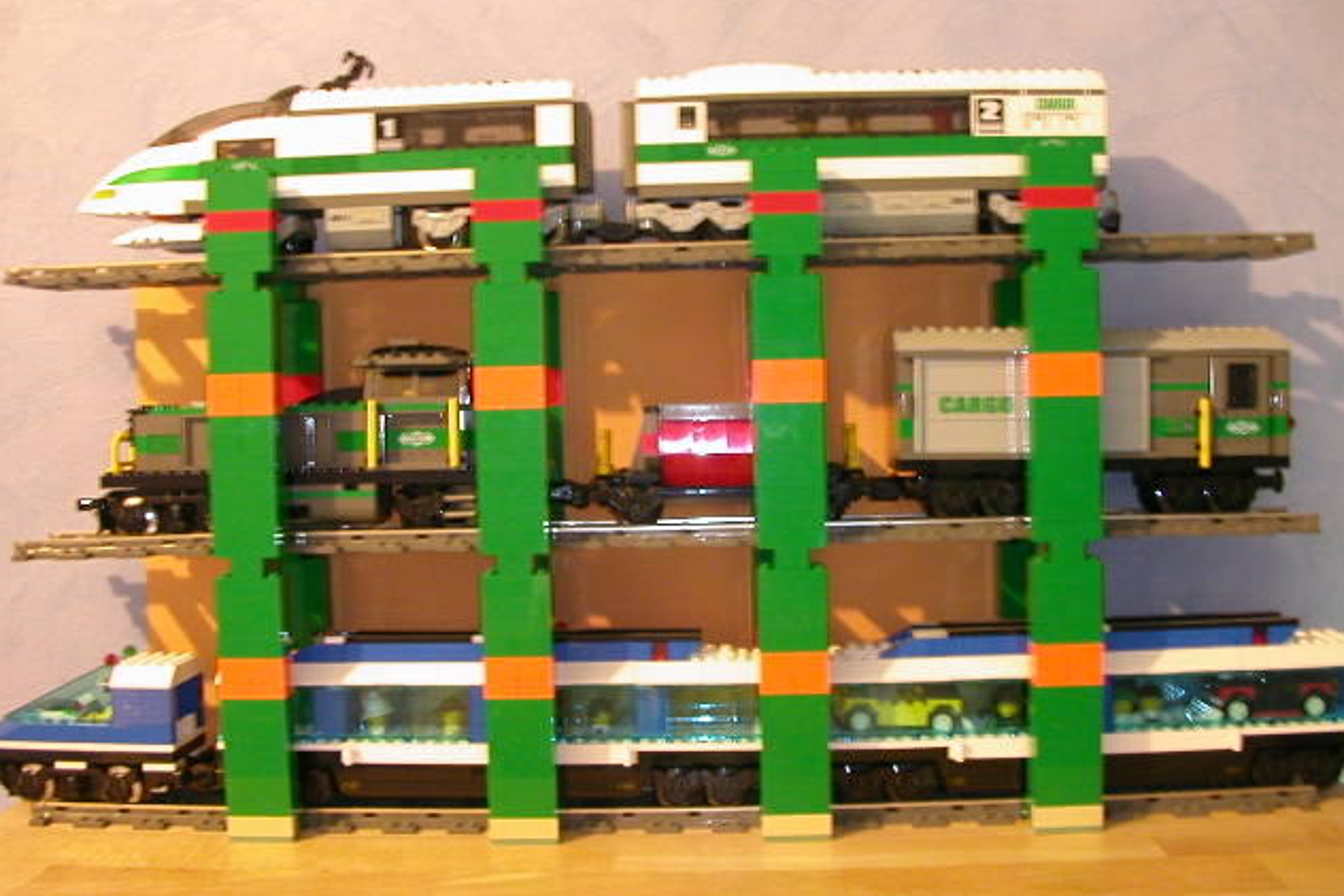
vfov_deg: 34.2
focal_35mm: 39
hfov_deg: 49.6
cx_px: 674
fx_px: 1456
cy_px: 445
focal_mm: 5.6
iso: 200
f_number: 2.7
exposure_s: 1/1.5
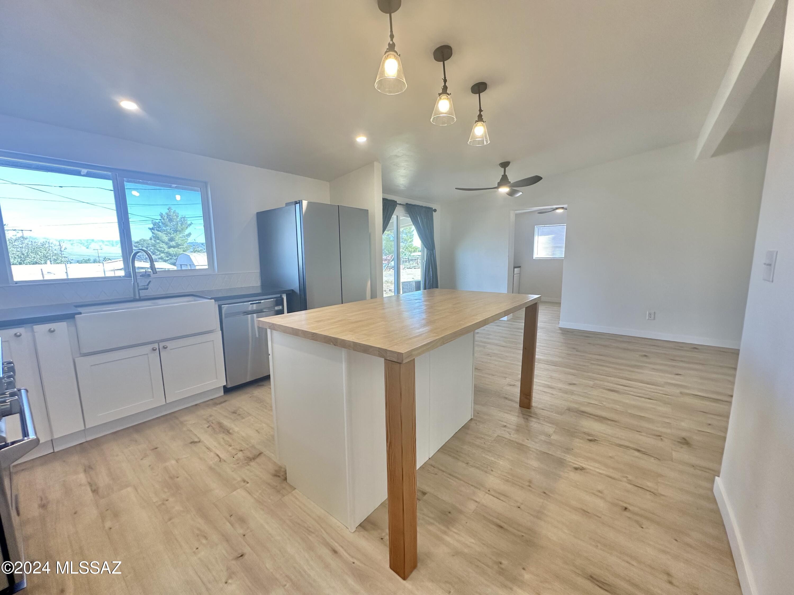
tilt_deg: -7.9
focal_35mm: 14
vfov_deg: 85.7
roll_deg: +1.8
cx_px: 397
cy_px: 298
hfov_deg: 102.1
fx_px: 321
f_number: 2.2
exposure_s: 1/120
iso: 160
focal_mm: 2.22
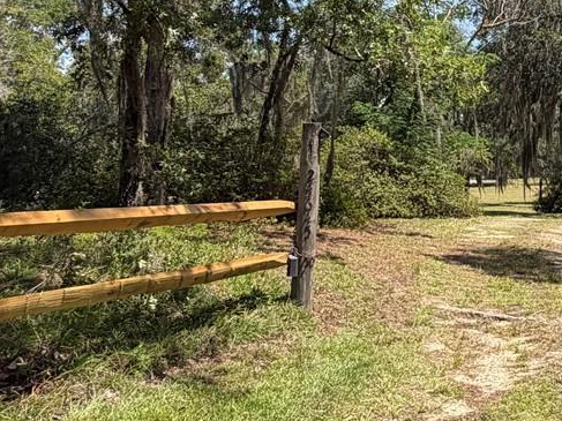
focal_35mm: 46
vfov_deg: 30.5
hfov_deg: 37.0
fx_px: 747
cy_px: 69
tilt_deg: +9.1
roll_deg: -1.6
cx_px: 562
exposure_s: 1/770
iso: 32
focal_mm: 2.22
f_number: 2.2
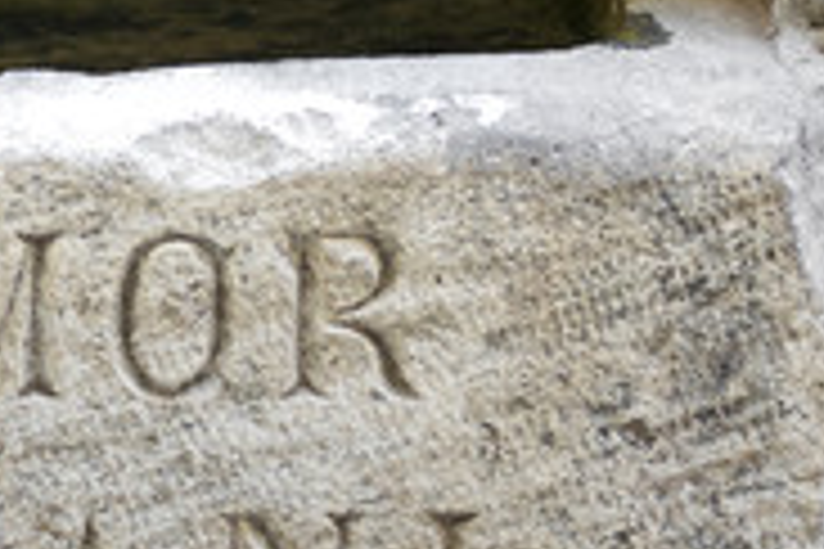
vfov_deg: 2.0
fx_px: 15472
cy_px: 76
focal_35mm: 676
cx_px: 61
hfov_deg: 3.0
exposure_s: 1/100
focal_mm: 100
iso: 400
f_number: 2.8
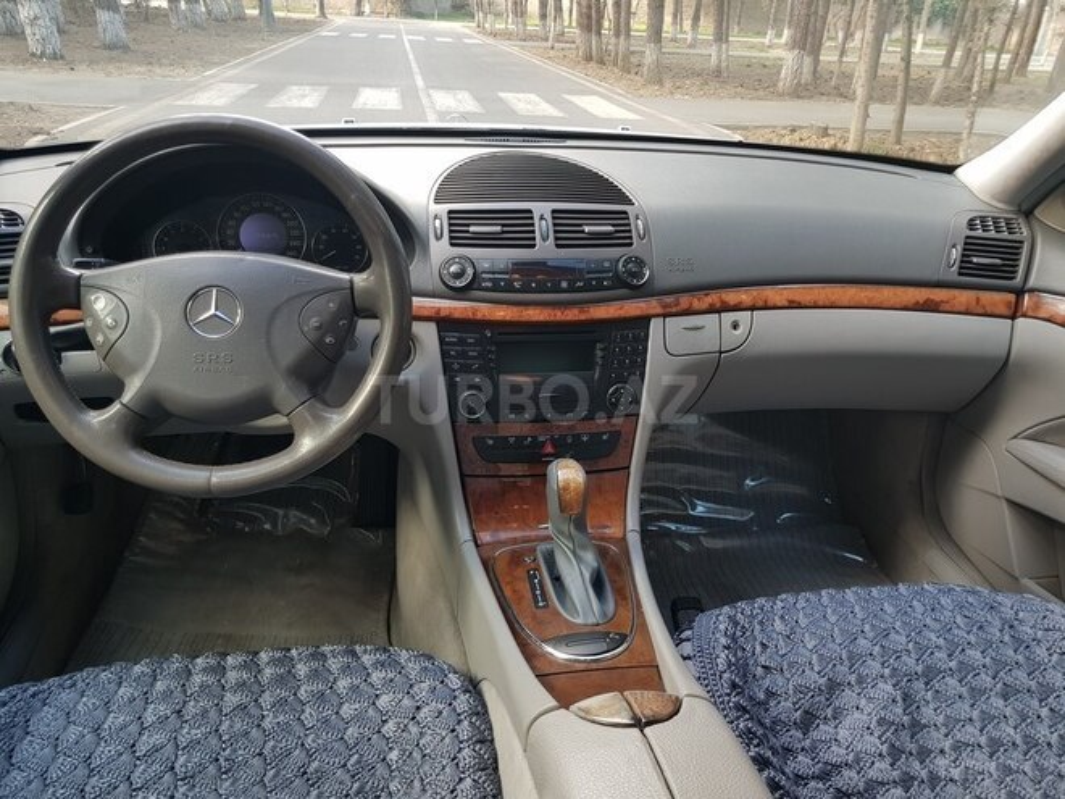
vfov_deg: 53.1
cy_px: 400
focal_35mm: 26
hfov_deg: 67.3
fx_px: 800
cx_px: 532
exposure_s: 1/65
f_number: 1.7
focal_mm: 4.2
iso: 40
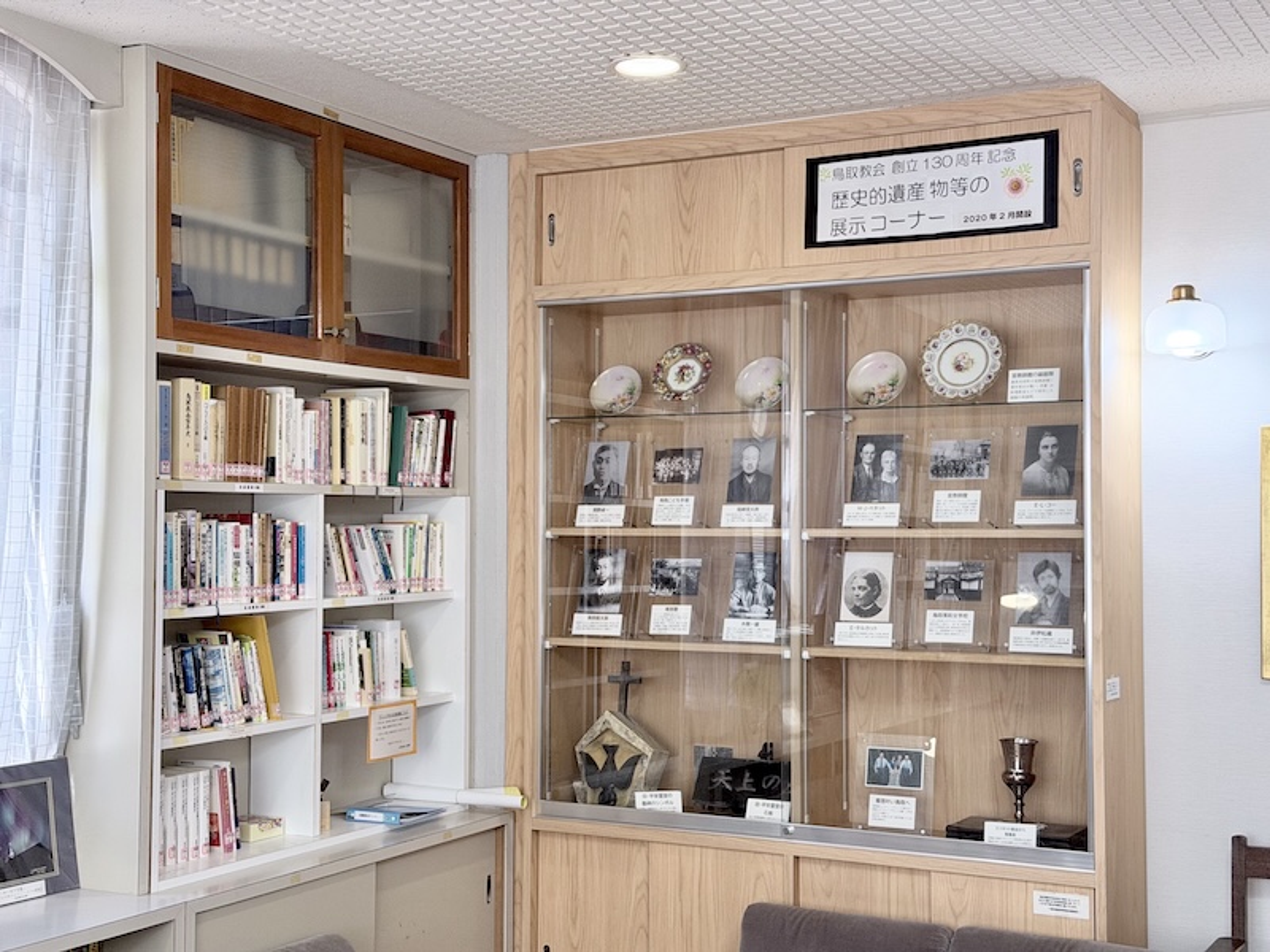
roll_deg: +0.3
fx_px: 1761
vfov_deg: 30.3
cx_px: 635
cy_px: 476
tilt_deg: +0.4
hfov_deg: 39.7
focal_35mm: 48
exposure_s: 1/120
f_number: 1.78
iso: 250
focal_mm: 6.76
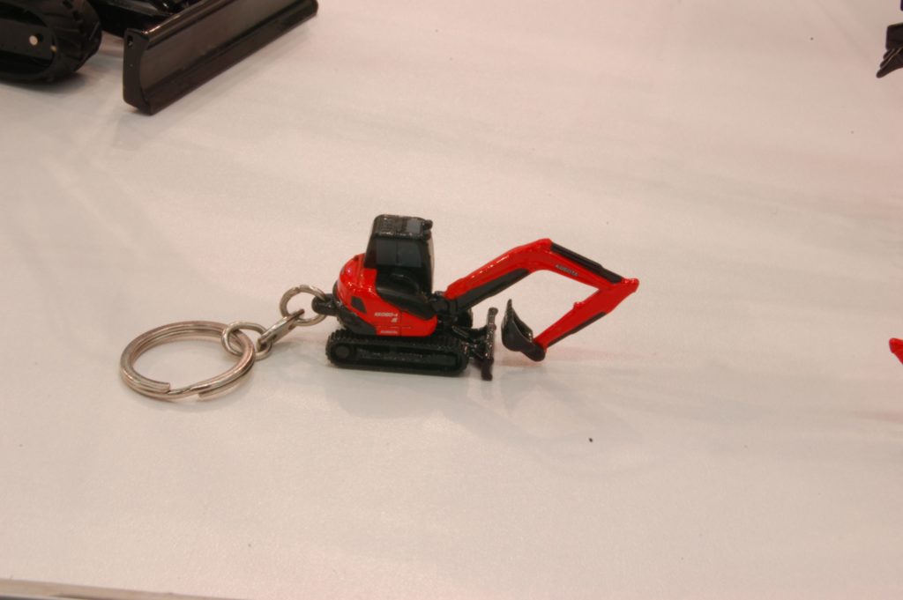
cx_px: 452
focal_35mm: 69
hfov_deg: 29.3
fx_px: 1729
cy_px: 300
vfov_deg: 19.7
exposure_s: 3
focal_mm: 46
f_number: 32
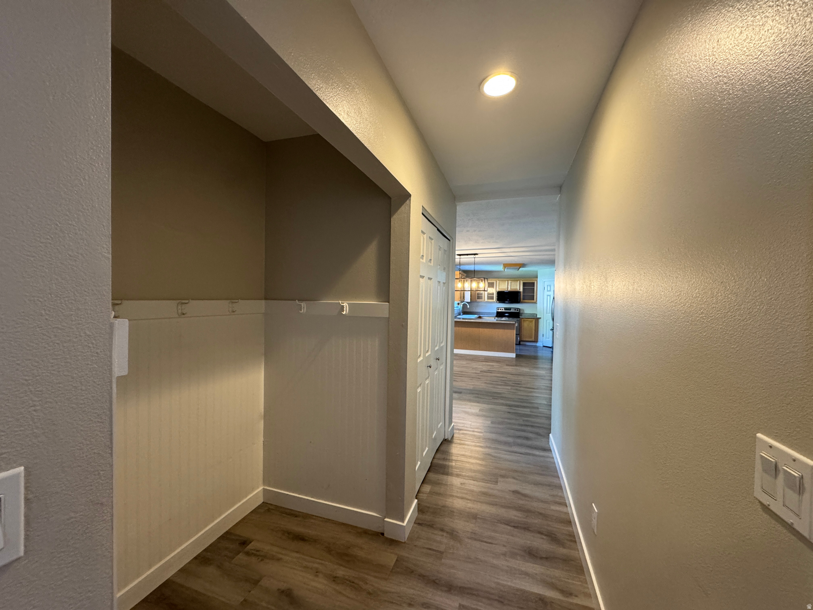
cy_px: 305
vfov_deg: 85.7
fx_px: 329
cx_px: 406
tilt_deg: -0.2
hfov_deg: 102.1
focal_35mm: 14
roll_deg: -0.9
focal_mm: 2.22
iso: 320
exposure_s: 1/60
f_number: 2.2
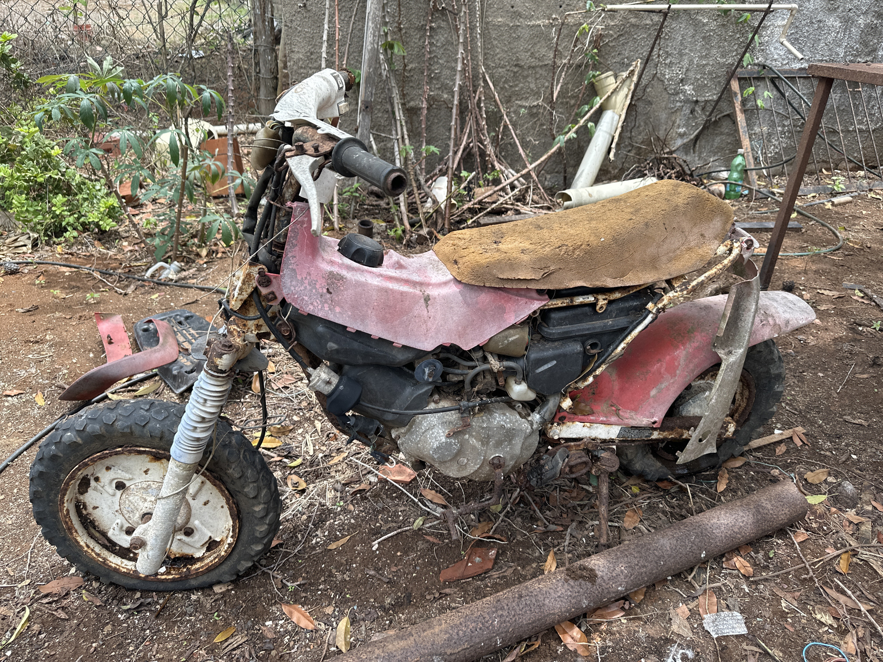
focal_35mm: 24
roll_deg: -1.3
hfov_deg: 71.6
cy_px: 331
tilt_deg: -27.9
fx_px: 612
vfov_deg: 56.8
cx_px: 442
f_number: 1.78
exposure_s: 1/650
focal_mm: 6.86
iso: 80
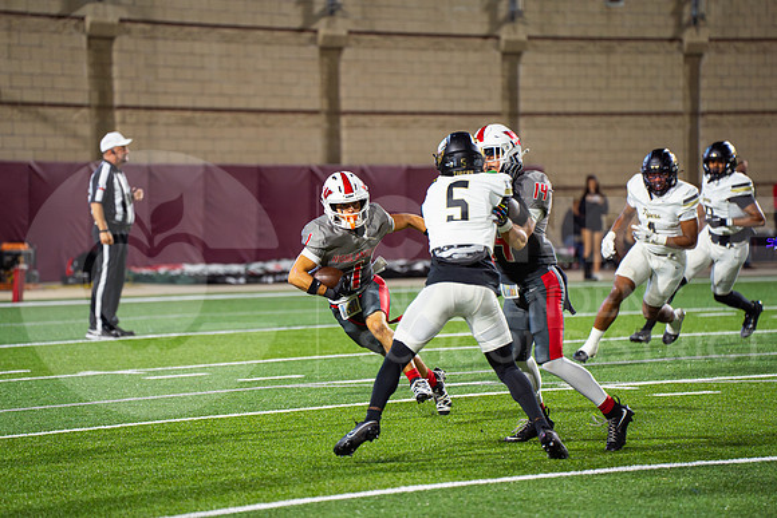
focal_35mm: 180
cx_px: 388
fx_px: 3886
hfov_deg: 11.4
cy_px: 259
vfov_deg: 7.6
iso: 2500
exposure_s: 1/1250
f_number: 3.2
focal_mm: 180
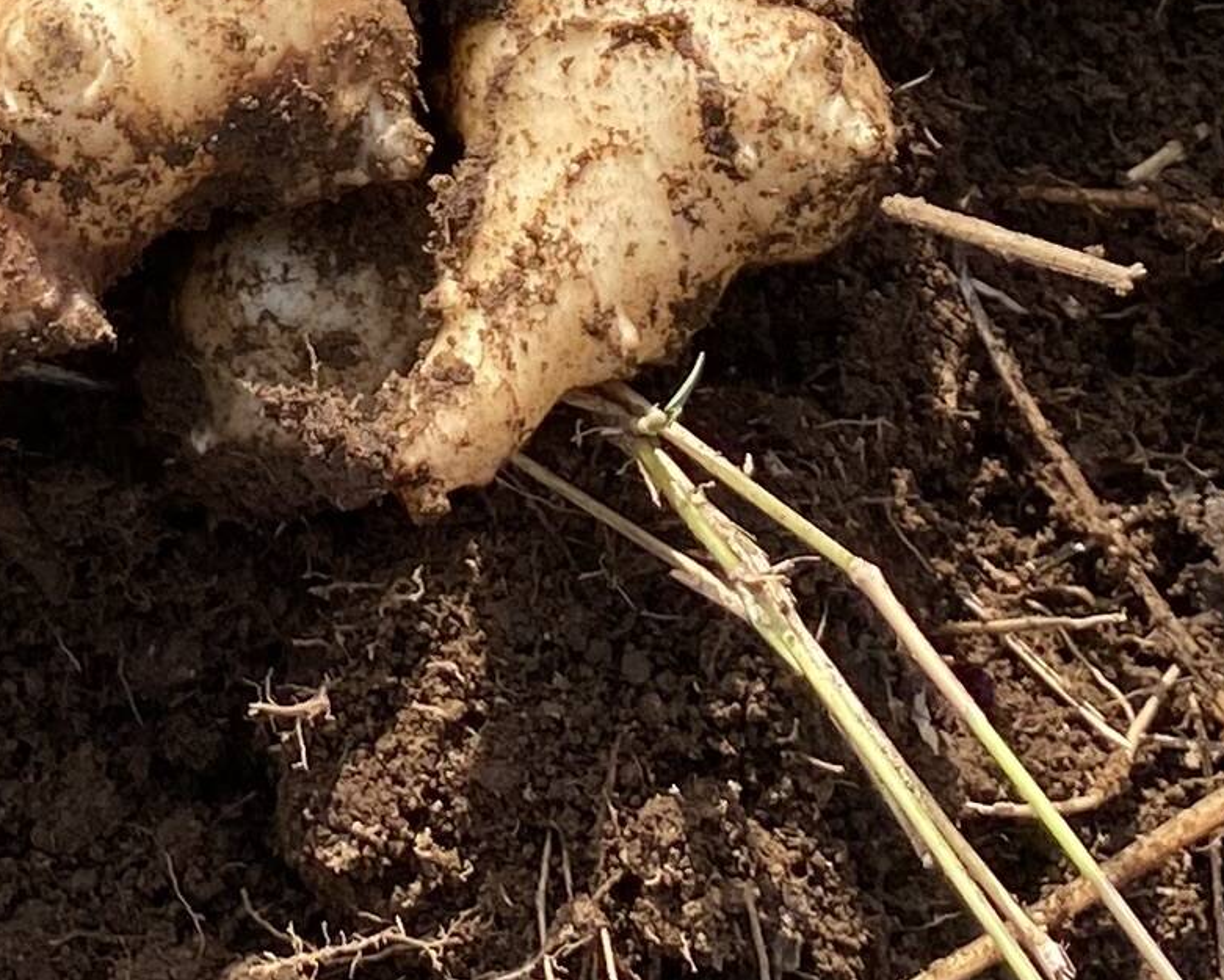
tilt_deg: -67.7
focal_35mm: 131
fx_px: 4746
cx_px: 318
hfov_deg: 14.6
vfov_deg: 10.7
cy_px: -1011
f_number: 1.8
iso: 32
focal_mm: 4.25
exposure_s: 1/711
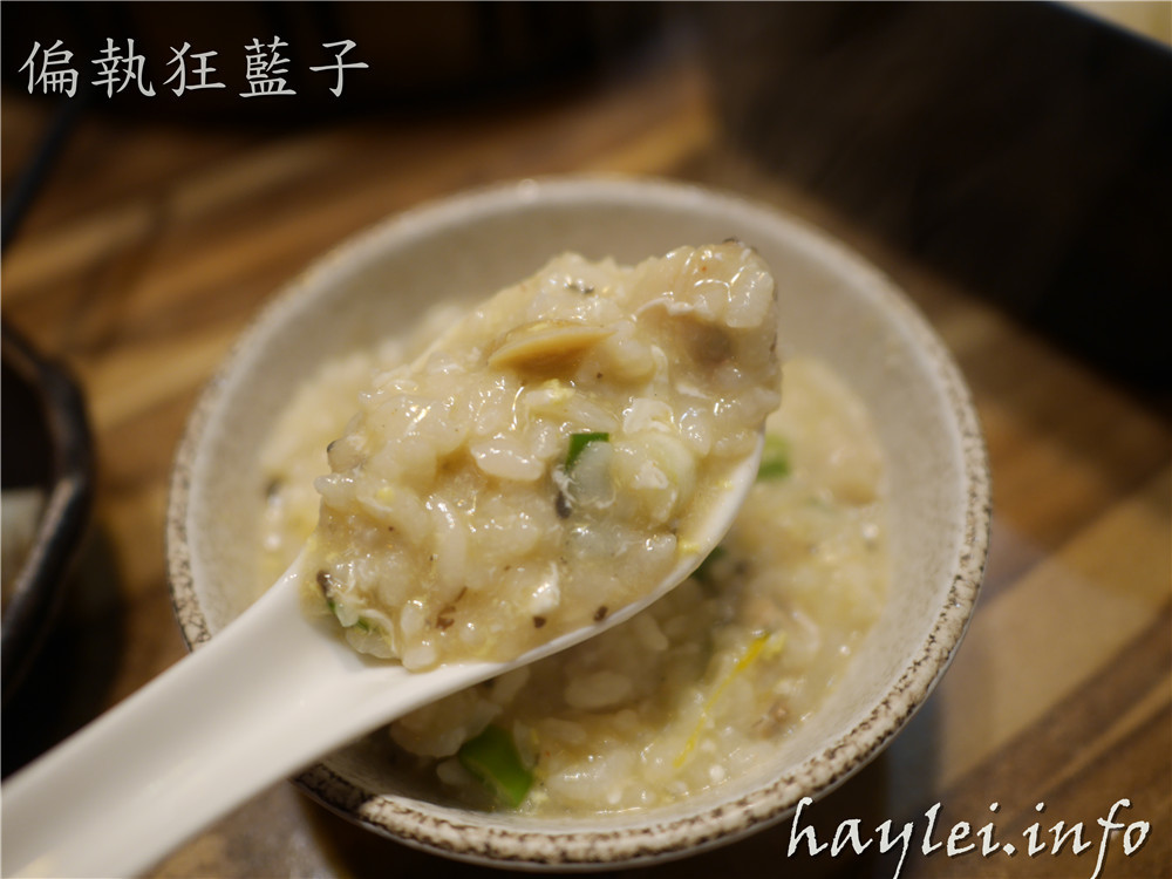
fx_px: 1016
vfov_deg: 46.8
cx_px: 586
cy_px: 440
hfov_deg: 60.0
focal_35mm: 30
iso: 250
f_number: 1.7
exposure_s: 1/60
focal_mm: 15
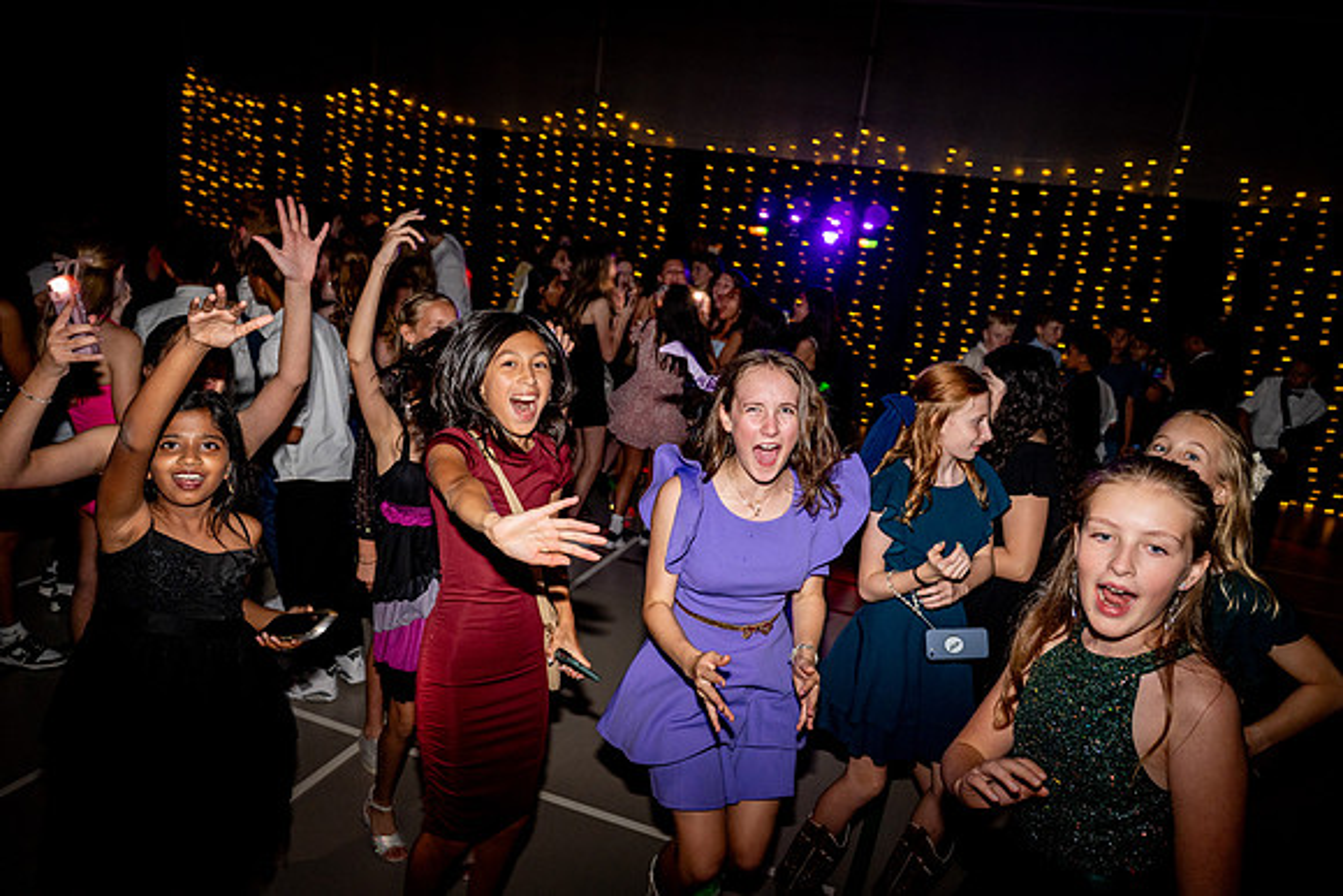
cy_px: 448
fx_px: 970
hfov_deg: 69.4
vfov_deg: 49.6
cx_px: 672
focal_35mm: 26
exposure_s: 1/100
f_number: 4
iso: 1250
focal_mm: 26
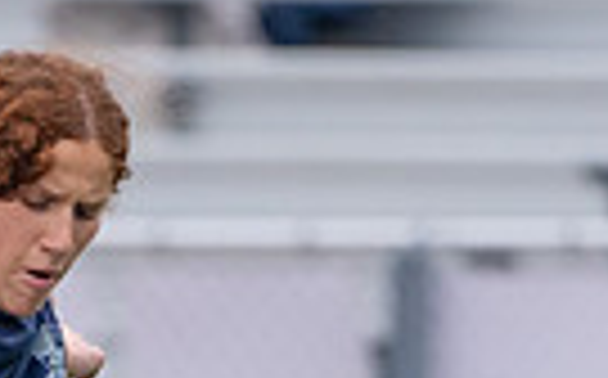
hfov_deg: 1.0
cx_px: 107
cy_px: 772
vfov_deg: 0.6
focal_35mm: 2175
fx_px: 35995
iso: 1600
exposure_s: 1/1250
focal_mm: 400
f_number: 5.6
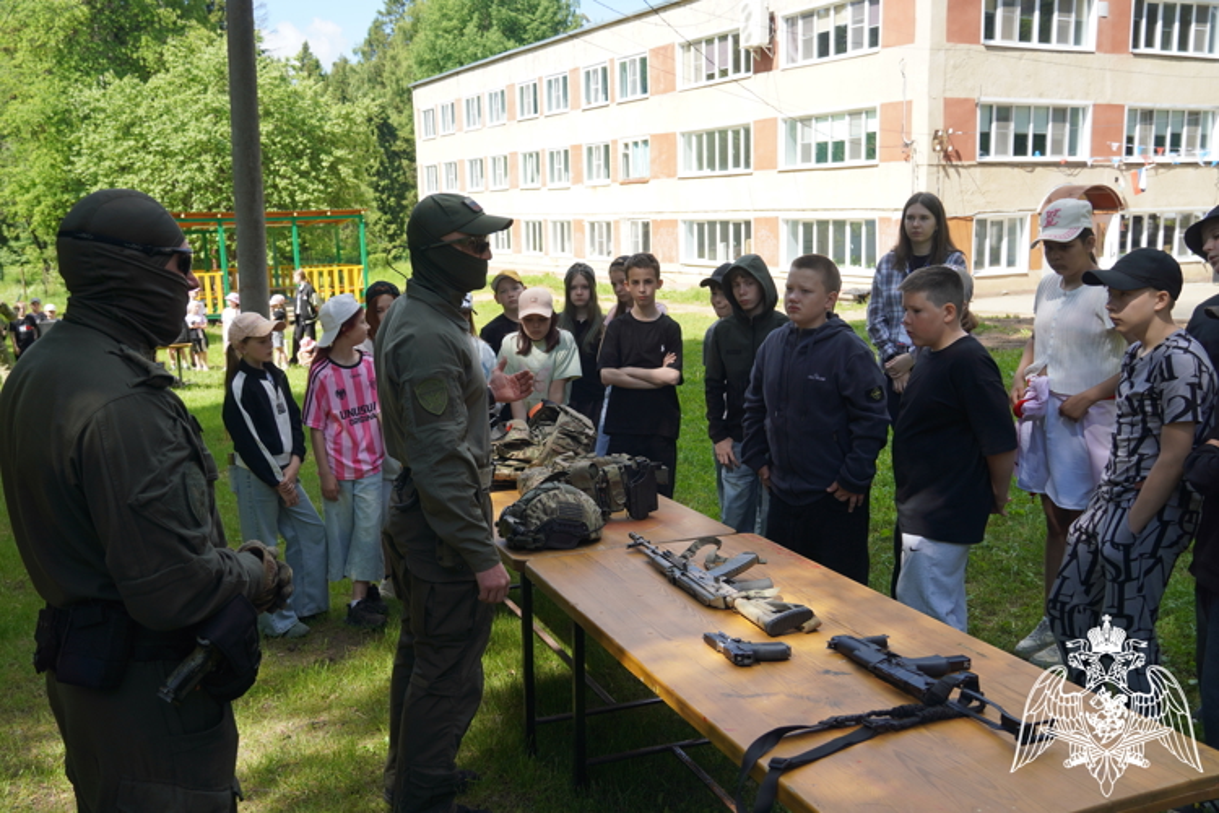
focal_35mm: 33
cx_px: 610
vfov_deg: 40.0
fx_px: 1117
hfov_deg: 57.2
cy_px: 406
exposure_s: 1/250
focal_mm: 22
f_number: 4
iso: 100
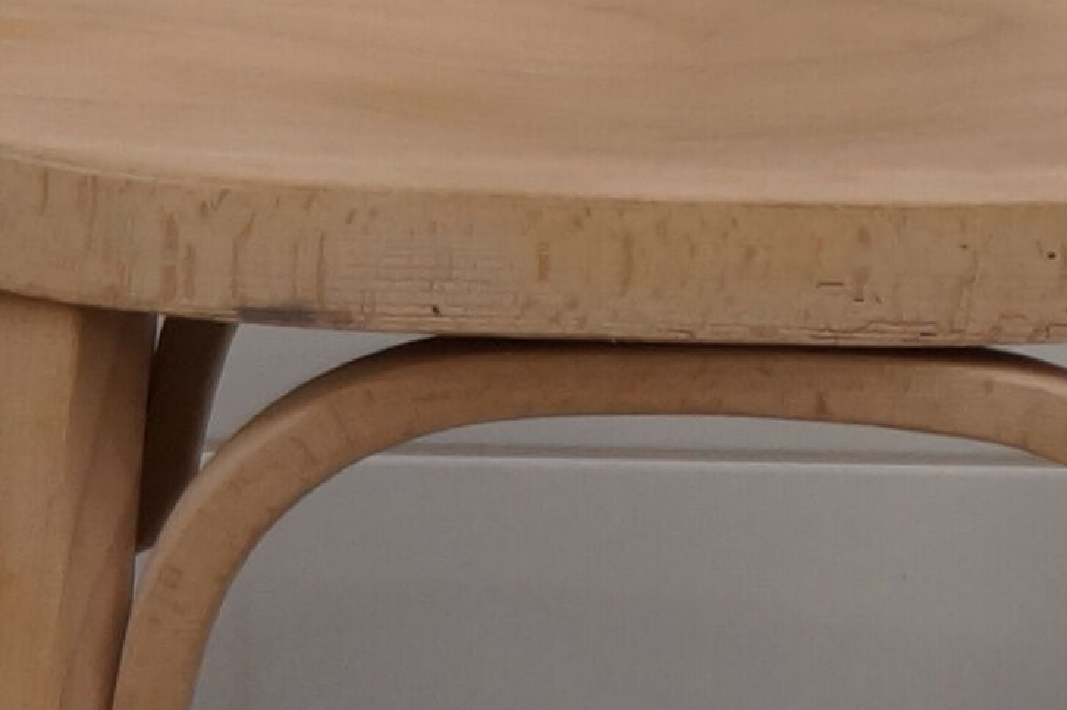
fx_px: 9332
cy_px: -245
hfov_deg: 6.5
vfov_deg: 4.3
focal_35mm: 315
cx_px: -26
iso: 400
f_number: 4
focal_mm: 28
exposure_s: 1/60
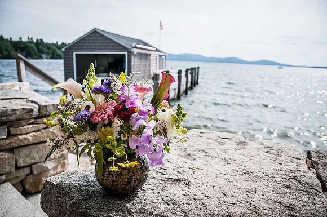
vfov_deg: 47.8
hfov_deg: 67.5
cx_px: 164
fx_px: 245
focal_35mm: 27
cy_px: 108
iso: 200
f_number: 4
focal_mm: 18
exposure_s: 1/2000
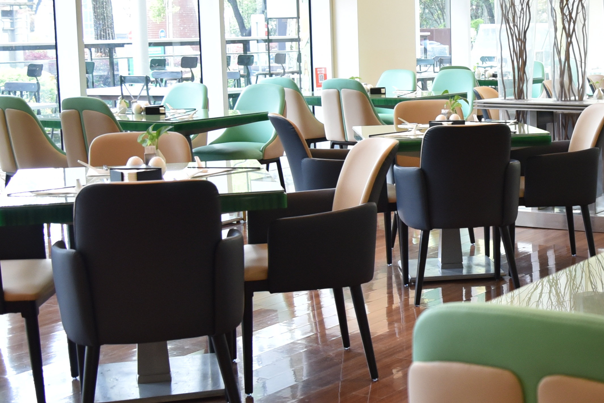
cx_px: 550
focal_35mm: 68
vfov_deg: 20.0
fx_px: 1141
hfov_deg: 28.4
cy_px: 179
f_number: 4
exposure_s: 1/60
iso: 1000
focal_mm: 24
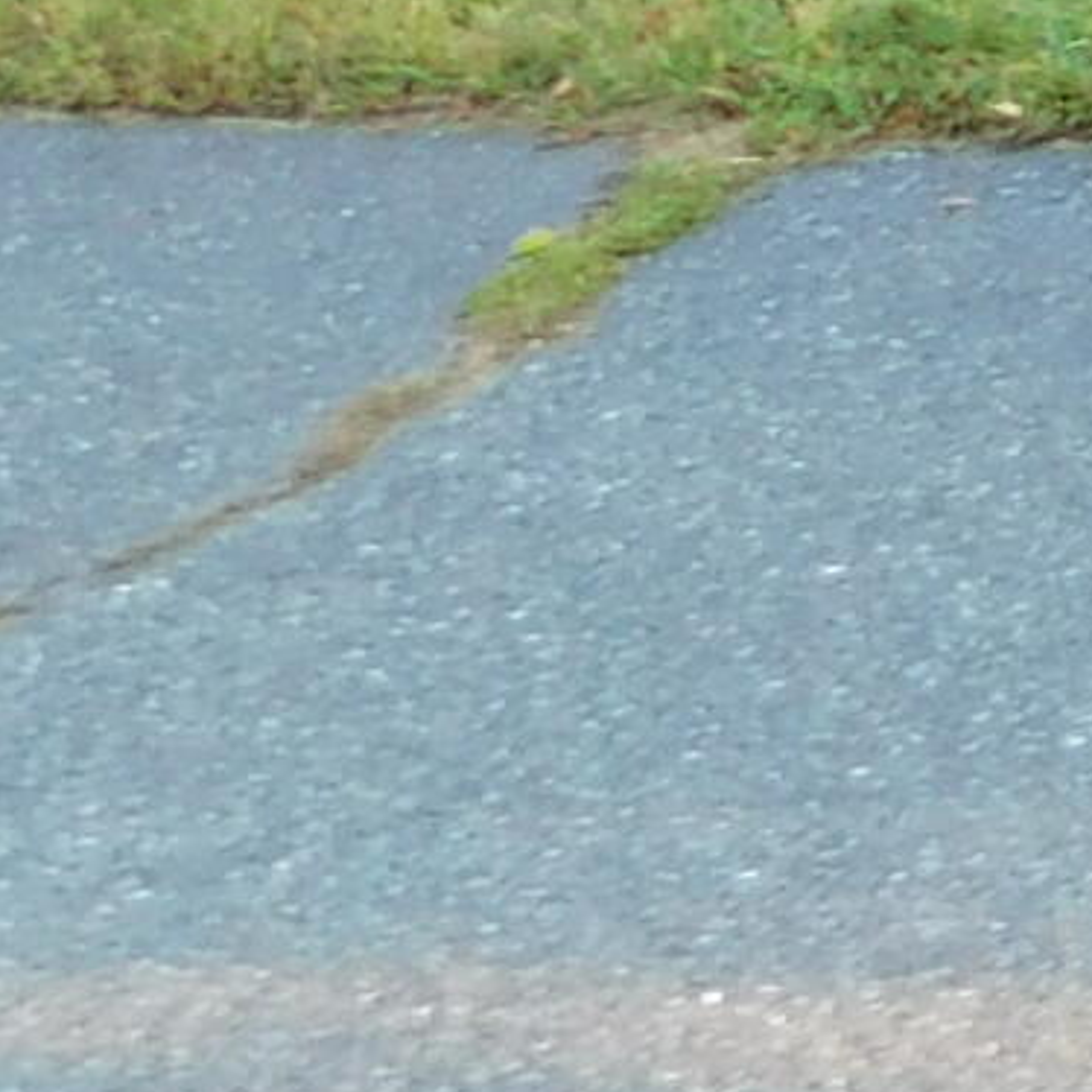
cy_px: -2053
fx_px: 5818
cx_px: 2689
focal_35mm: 163
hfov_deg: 9.5
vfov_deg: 9.0
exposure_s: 1/40
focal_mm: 4
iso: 125
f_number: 3
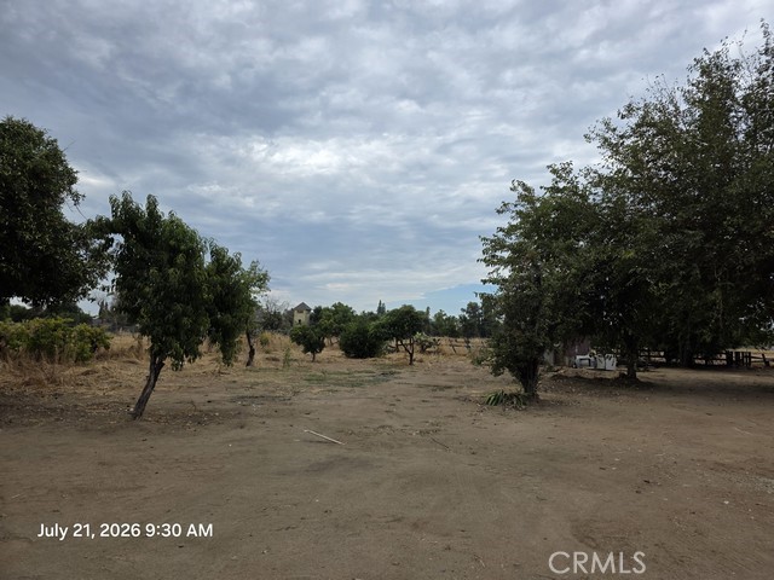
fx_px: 514
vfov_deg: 58.9
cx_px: 387
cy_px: 290
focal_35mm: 23
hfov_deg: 73.9
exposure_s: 1/4237
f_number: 1.7
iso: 80
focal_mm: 6.3
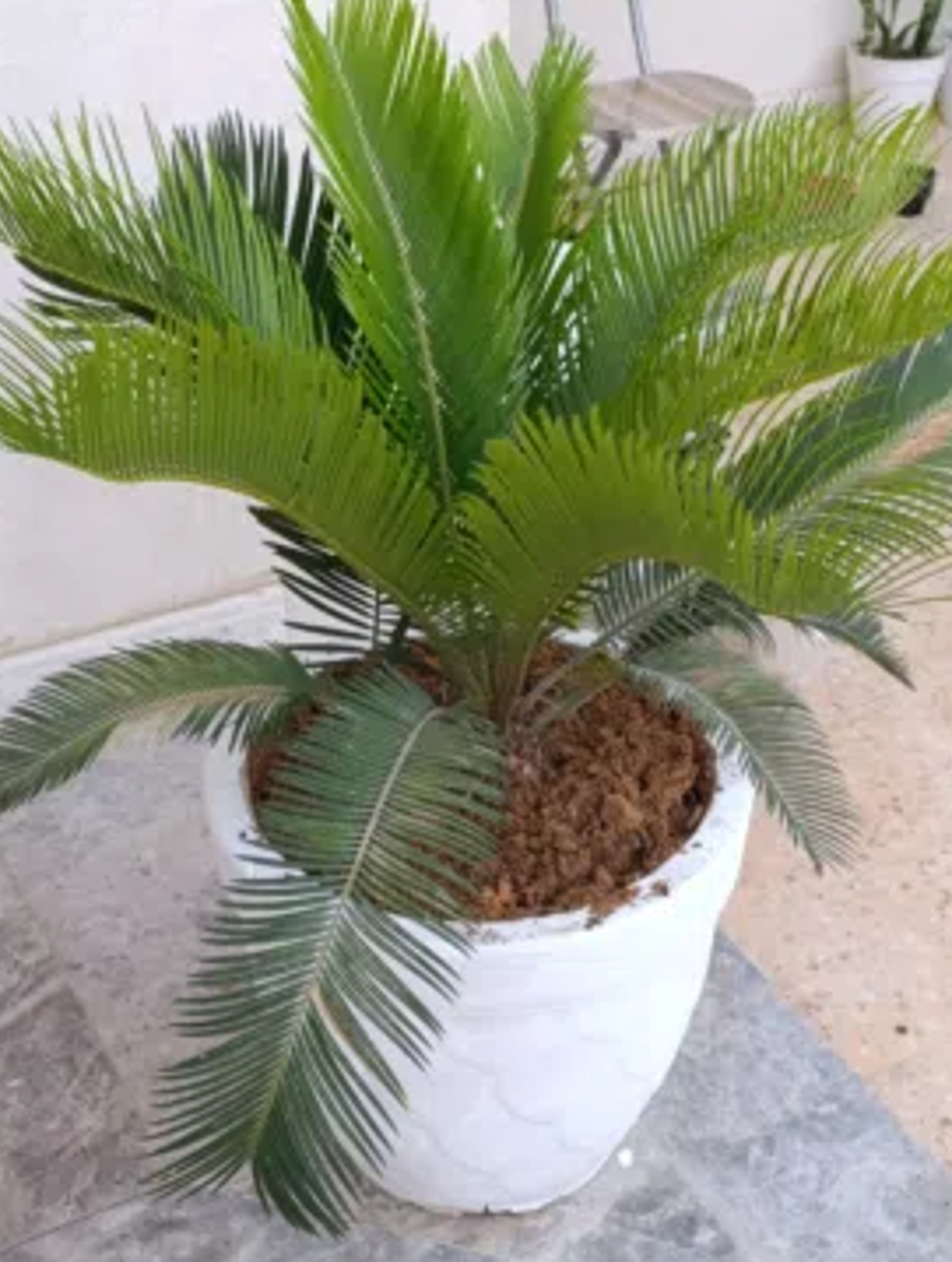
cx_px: 488
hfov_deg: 28.7
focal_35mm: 51
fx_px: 1862
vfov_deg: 37.4
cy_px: 605
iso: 500
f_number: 1.6
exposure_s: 1/99.9
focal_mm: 6.14
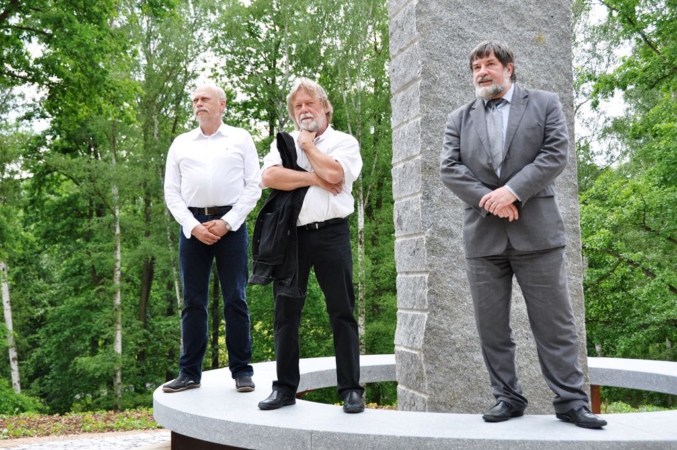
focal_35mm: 60
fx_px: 1127
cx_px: 338
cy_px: 225
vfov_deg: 22.6
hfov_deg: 33.4
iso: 200
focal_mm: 40
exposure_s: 1/200
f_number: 7.1
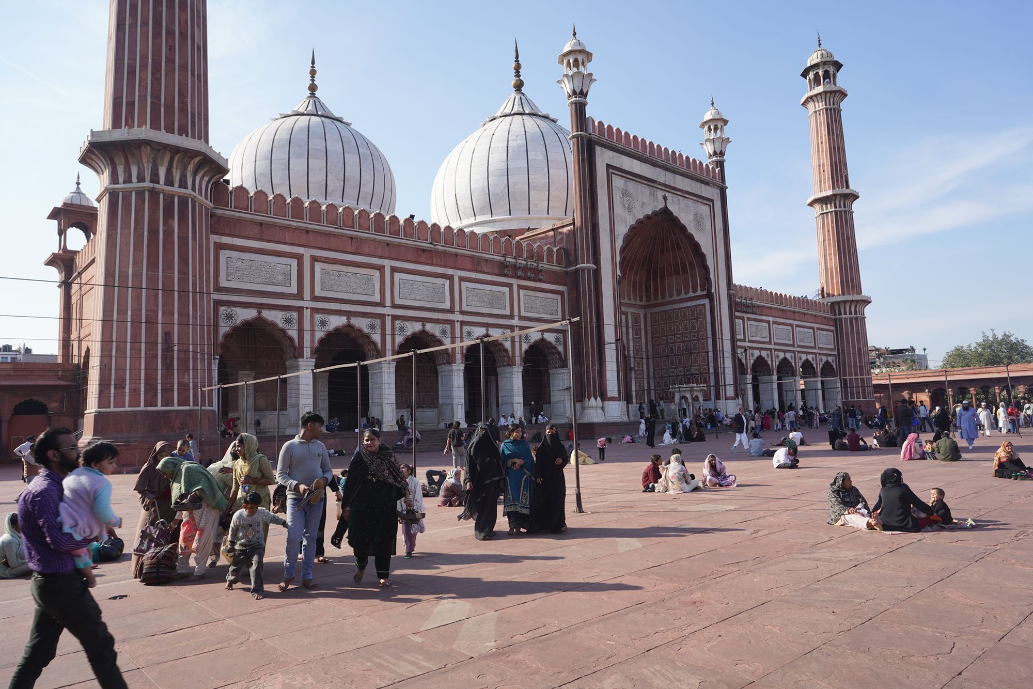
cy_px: 344
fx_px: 689
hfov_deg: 73.7
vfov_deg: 53.1
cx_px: 516
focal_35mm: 24
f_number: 11
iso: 100
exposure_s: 1/100
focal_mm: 24
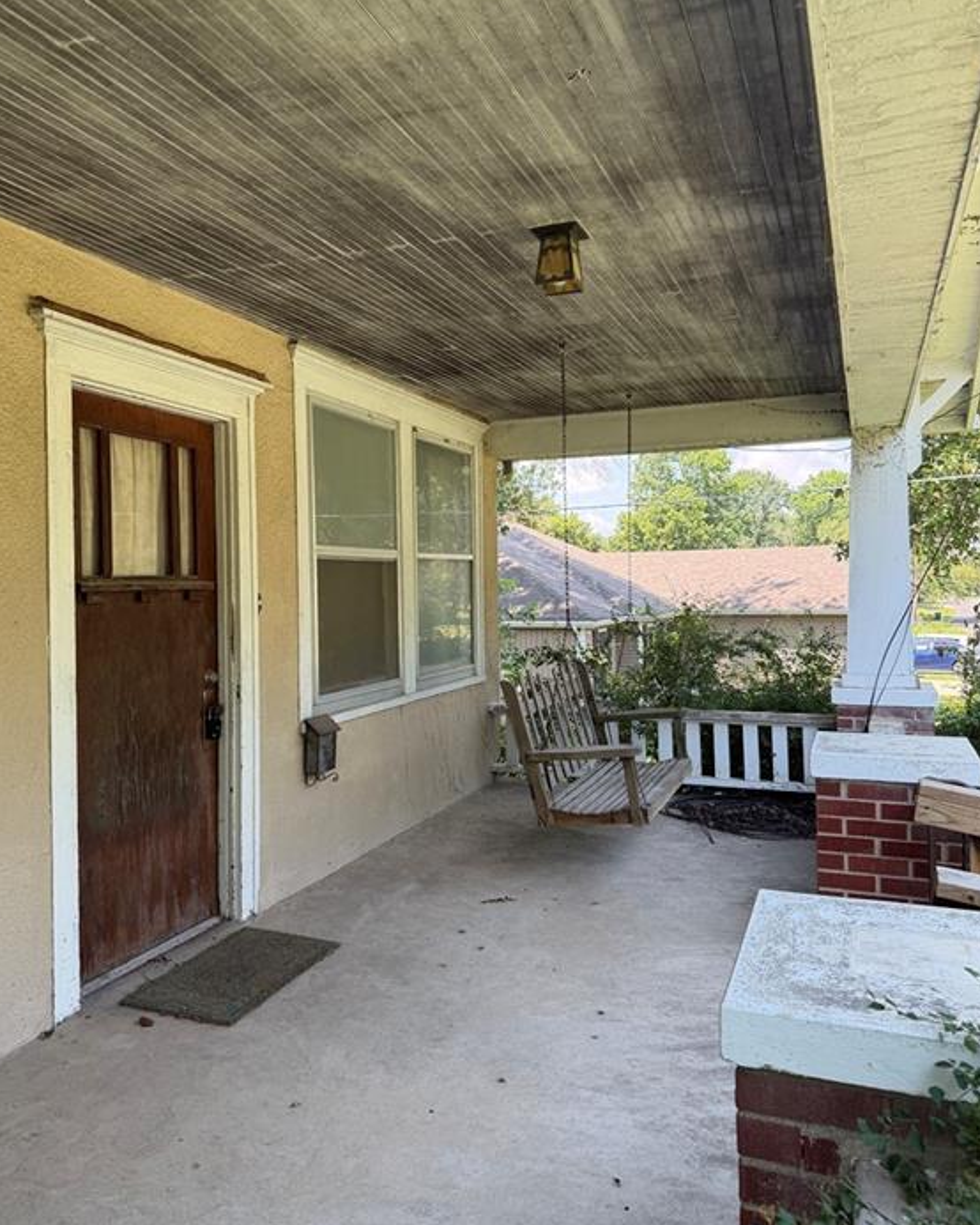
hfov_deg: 54.9
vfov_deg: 66.0
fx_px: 942
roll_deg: +1.3
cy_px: 579
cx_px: 481
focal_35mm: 26
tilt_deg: +0.7
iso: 100
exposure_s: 1/567
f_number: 1.78
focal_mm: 6.76
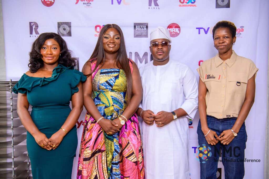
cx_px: 134
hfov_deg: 48.5
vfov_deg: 33.3
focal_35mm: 40
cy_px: 90
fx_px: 299
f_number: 4
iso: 2000
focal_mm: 40
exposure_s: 1/200
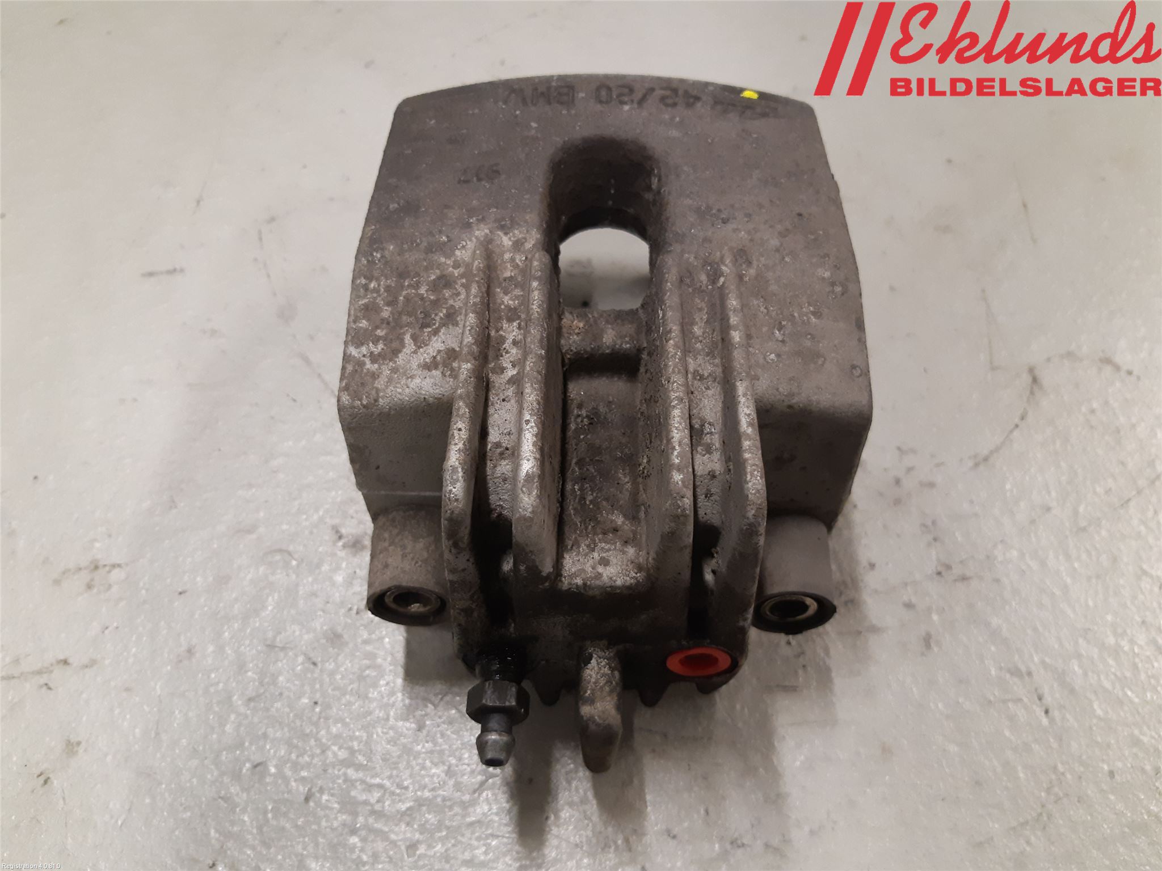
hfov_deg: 67.3
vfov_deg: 53.1
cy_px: 436
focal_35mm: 26
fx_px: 873
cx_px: 581
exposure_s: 1/50
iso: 200
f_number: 1.7
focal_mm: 3.93
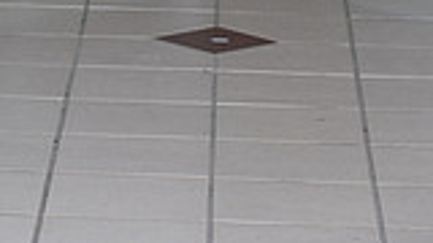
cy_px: -362
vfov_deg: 4.0
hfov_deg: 7.3
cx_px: 103
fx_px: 3376
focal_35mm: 294
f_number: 5.6
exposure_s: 1/160
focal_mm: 100
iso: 1250
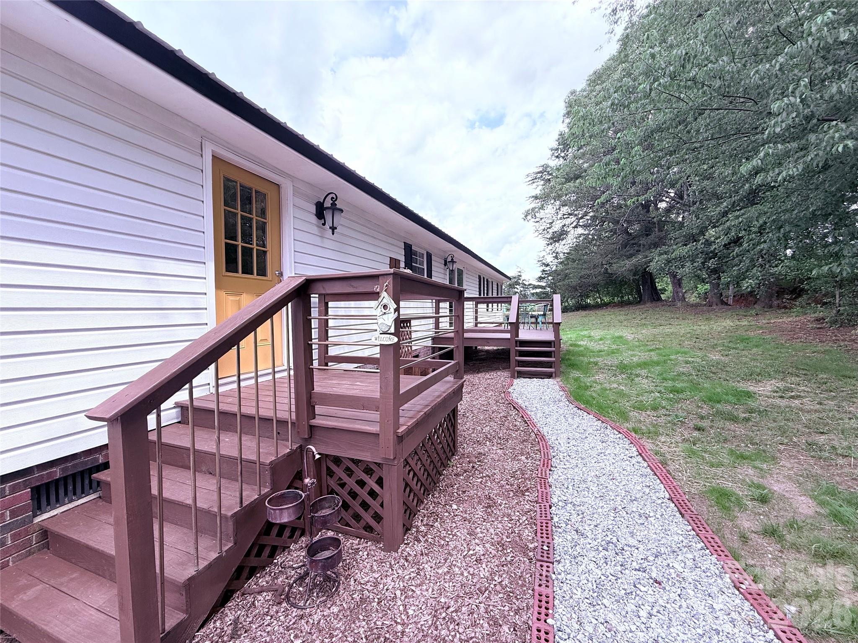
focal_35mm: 14
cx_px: 429
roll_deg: -0.2
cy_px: 322
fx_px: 347
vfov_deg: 85.7
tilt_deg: -2.4
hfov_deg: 102.1
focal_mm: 2.22
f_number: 2.2
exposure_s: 1/742
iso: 64
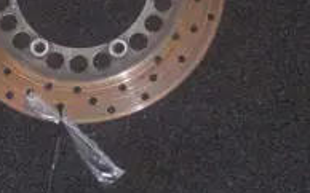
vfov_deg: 8.0
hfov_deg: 12.8
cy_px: 3
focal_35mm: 163
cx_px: 118
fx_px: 1376
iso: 50
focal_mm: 10.36
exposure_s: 1/60
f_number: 3.7
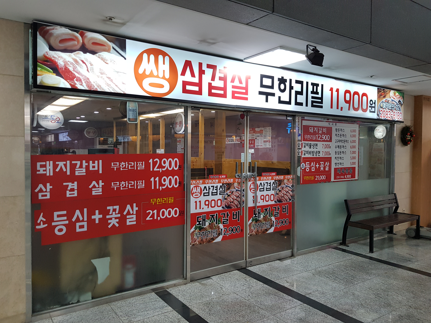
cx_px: 216
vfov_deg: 53.1
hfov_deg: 67.3
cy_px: 162
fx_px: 324
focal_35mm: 26
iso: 100
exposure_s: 1/60
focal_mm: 4.2
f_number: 1.7
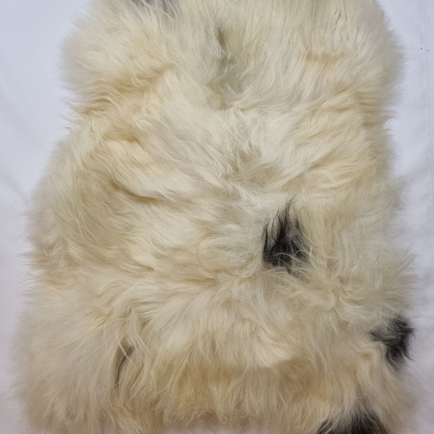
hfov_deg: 52.5
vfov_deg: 52.3
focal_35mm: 31
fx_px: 440
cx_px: 218
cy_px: 185
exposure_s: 1/100
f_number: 1.8
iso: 125
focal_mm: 5.4
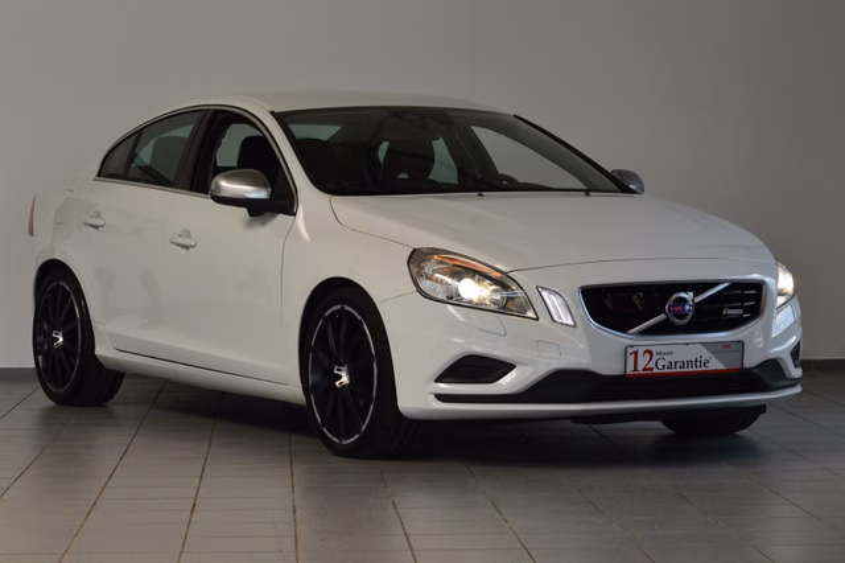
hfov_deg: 19.5
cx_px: 422
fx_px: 2463
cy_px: 282
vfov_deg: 13.0
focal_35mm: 105
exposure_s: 1/80
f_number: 9
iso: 400
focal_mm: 70
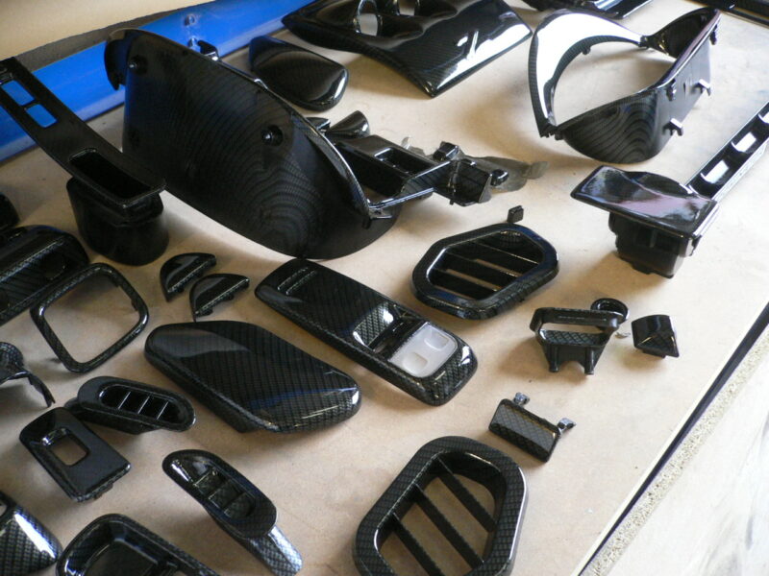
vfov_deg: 40.7
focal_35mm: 35
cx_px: 384
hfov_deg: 52.6
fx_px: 778
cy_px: 288
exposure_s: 1/13
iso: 200
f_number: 2.8
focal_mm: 5.8
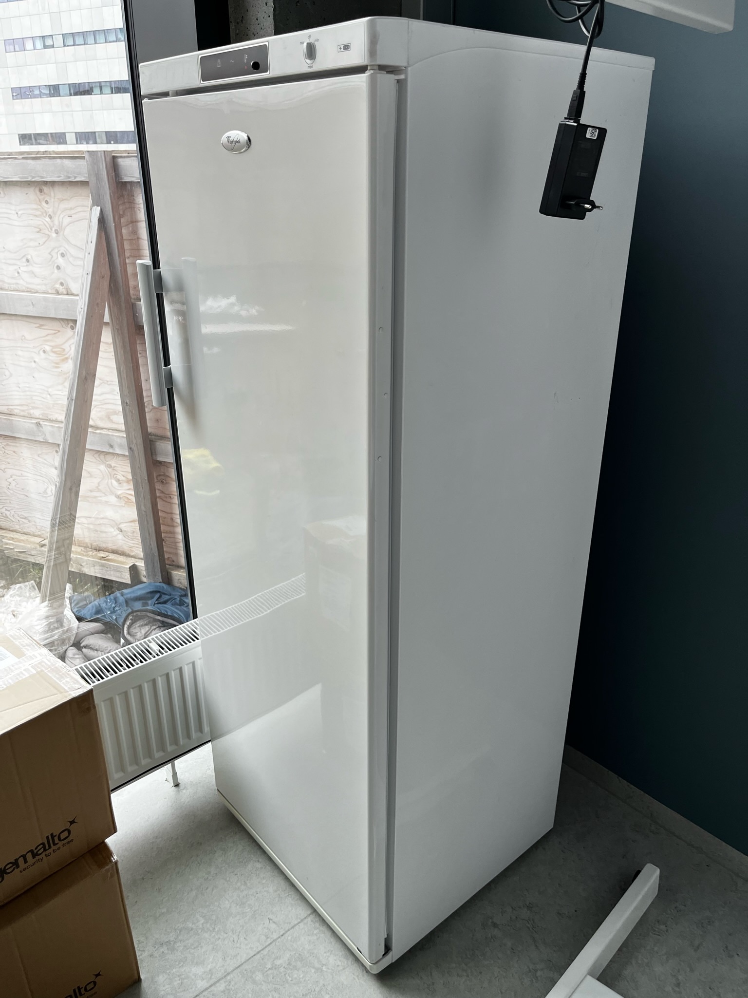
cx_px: 374
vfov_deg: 67.3
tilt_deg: -24.0
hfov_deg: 53.0
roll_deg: +0.4
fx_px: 749
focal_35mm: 26
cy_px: 499
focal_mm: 5.1
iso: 80
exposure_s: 1/122
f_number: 1.6
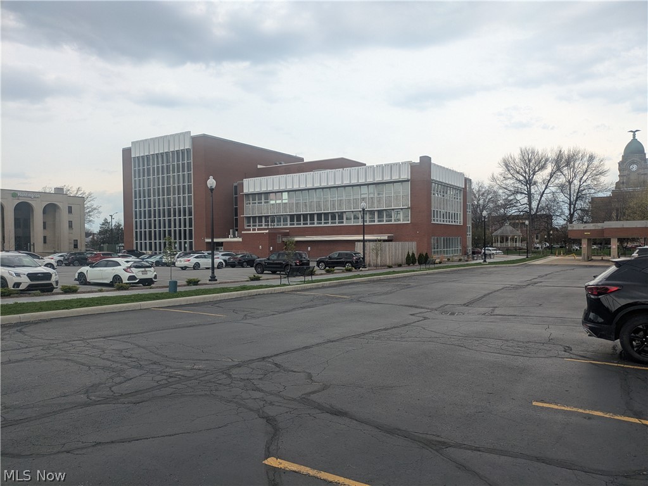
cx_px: 324
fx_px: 468
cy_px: 243
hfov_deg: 69.4
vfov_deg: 54.9
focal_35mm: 25
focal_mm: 5.43
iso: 46
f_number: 1.89
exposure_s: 1/1030
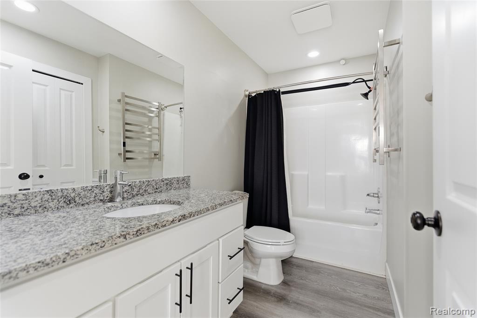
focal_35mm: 16
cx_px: 238
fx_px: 212
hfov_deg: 96.7
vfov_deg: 73.8
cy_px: 159
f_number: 4
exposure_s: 1/160
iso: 100
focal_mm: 16
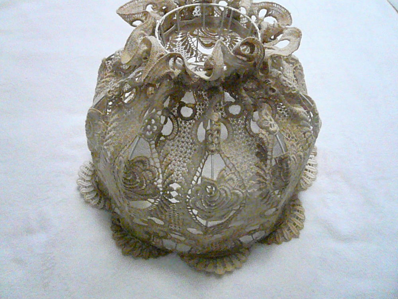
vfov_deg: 49.7
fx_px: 322
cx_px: 199
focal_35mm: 28
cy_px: 150
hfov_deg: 63.4
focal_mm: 4.6
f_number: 2.8
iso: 3200
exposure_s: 1/500
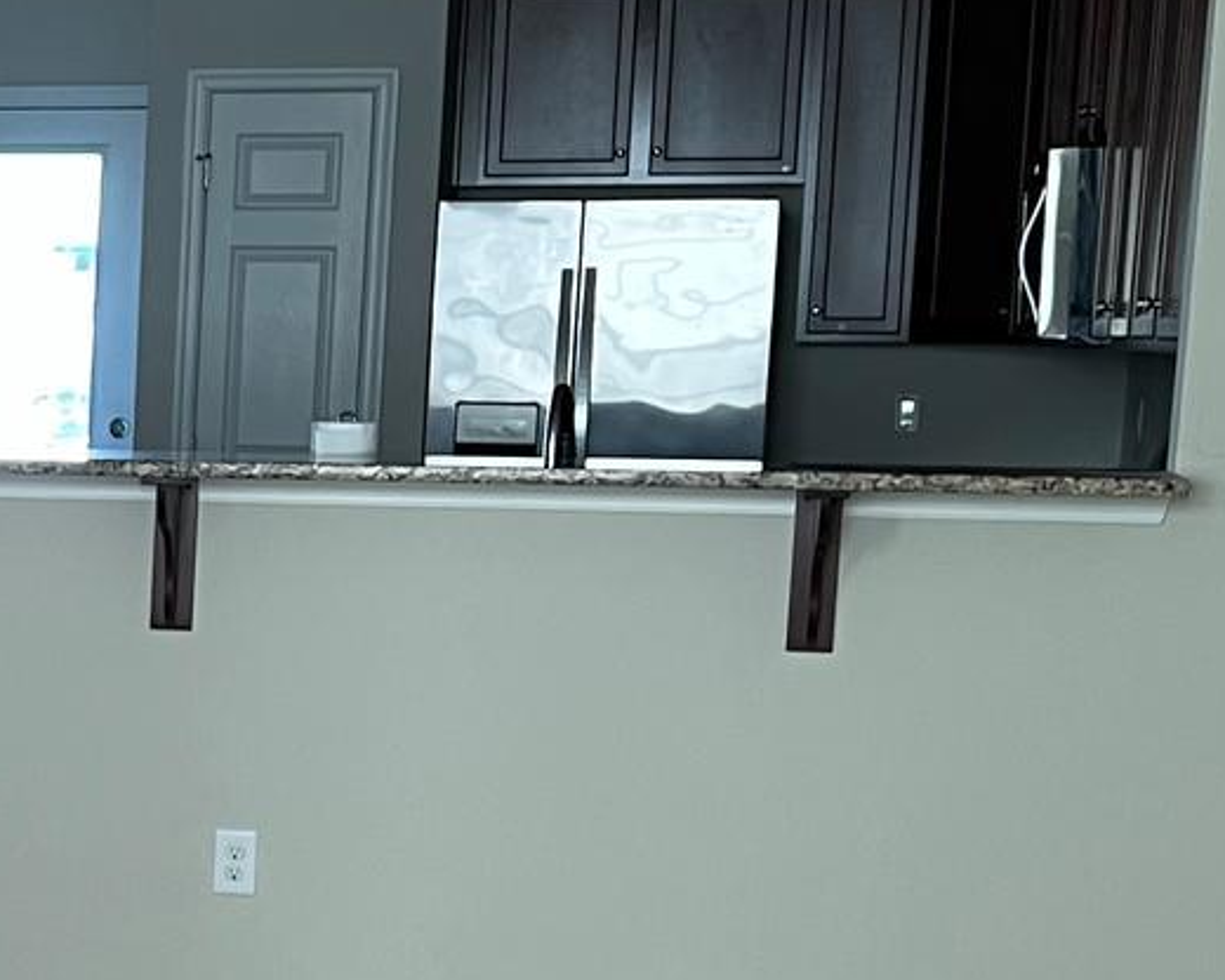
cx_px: -443
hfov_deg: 17.7
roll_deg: +0.0
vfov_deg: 15.3
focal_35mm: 100
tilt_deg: -10.2
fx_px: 3626
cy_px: 839
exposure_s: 1/99
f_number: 1.5
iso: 125
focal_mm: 5.7
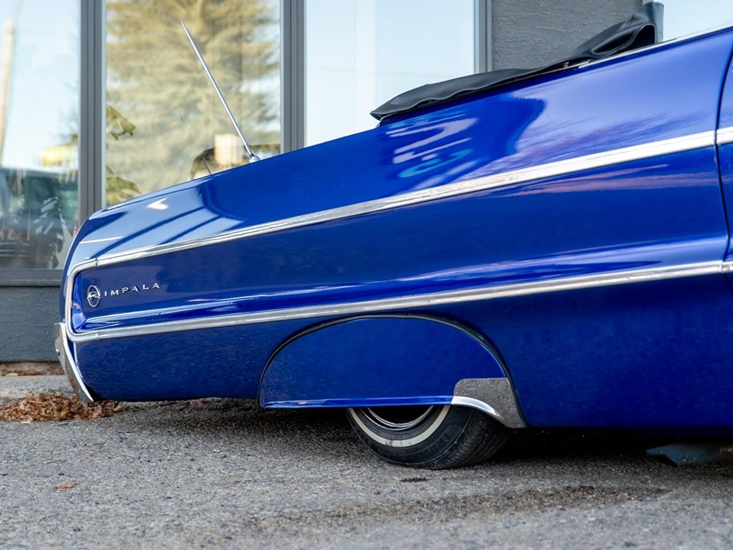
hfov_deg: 29.1
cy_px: 267
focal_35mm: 67
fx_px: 1411
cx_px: 382
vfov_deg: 22.1
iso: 250
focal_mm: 48
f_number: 4
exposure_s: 1/125
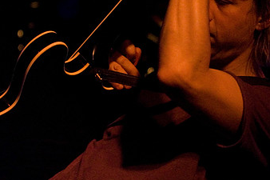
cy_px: 57
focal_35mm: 134
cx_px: 205
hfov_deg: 15.2
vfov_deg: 10.2
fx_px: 1004
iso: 1600
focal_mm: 52
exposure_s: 1/60
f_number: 2.8
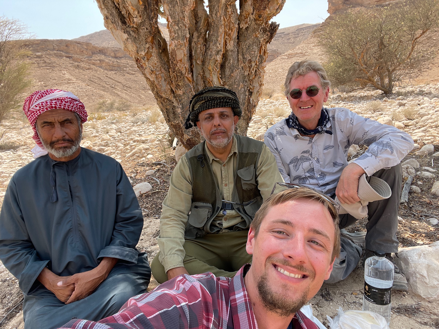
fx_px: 292
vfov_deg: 58.9
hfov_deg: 73.9
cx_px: 220
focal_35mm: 23
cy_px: 164
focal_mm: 2.71
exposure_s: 1/373
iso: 25
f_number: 2.2
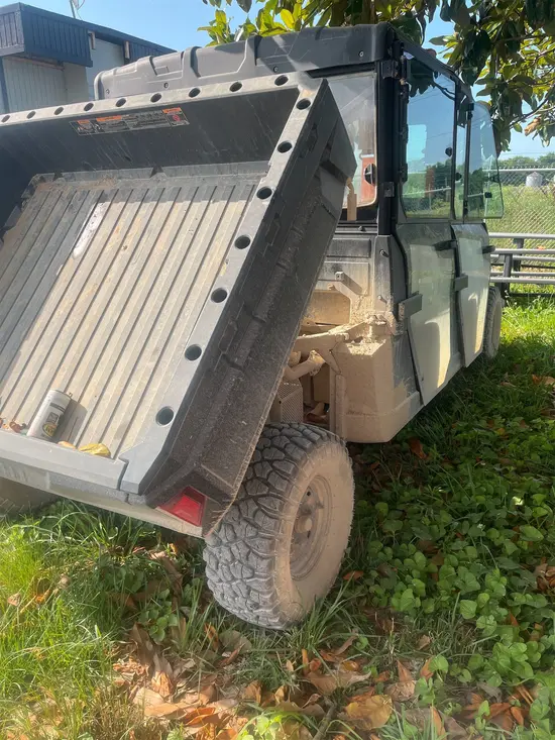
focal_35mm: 26
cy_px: 370
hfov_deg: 53.1
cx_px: 278
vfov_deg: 67.3
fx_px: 556
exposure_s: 1/1096
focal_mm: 5.1
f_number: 1.6
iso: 50
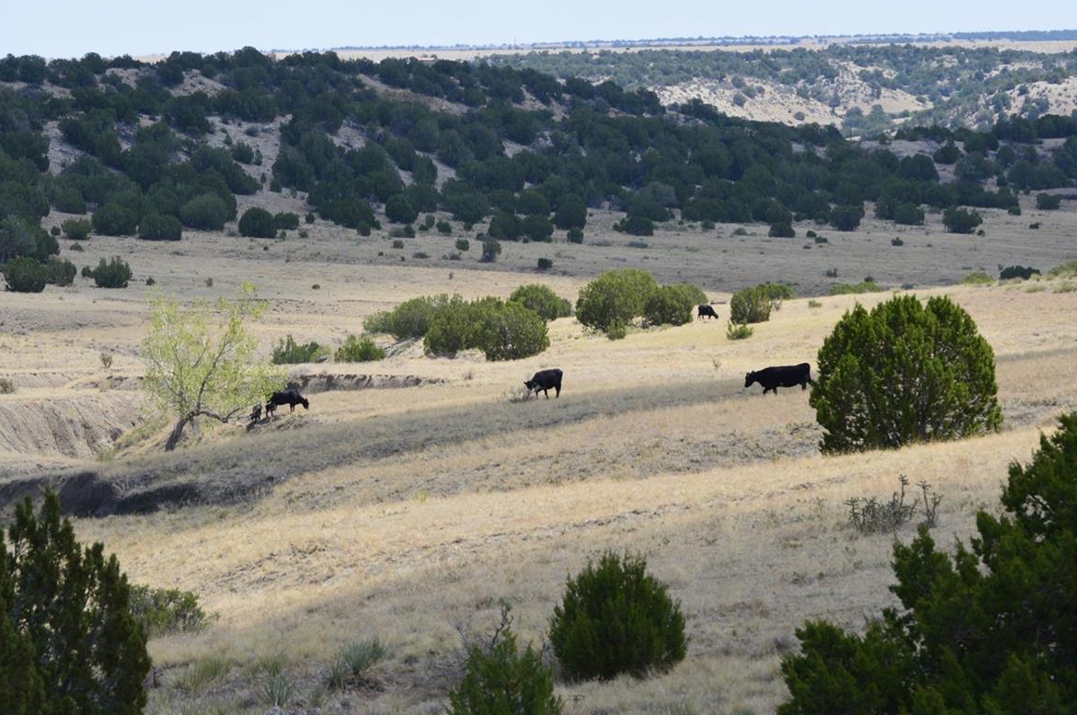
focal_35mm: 197
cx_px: 382
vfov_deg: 7.0
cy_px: 338
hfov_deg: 10.5
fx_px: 5878
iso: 400
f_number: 11
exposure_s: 1/400
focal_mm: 95
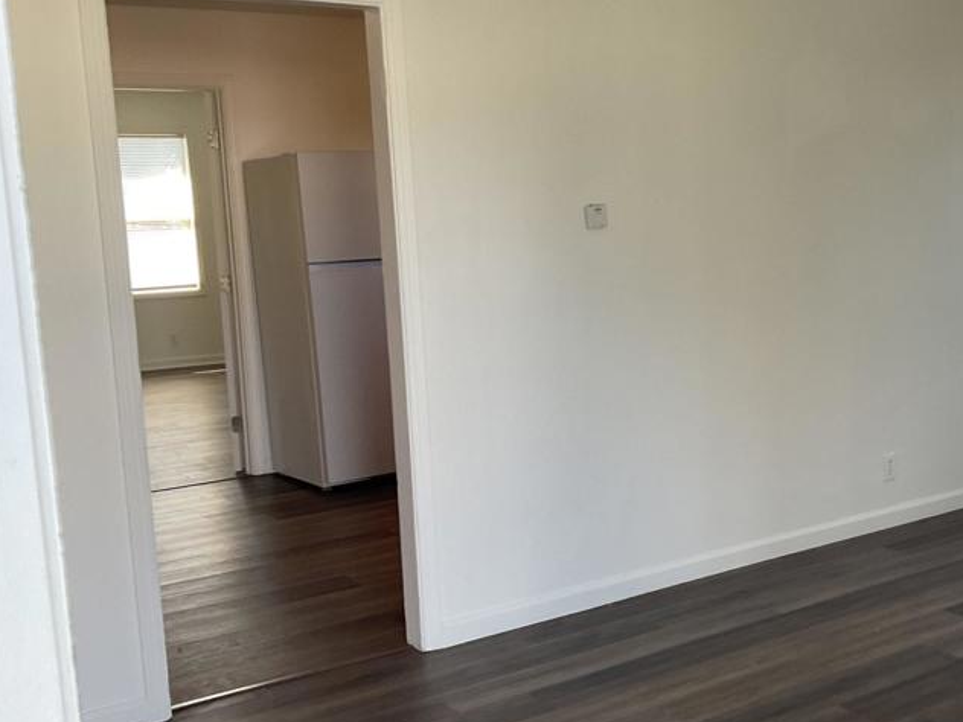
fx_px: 1308
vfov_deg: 30.9
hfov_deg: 38.9
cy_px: 390
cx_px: 773
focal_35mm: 47
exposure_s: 1/120
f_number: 1.8
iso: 50
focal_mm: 3
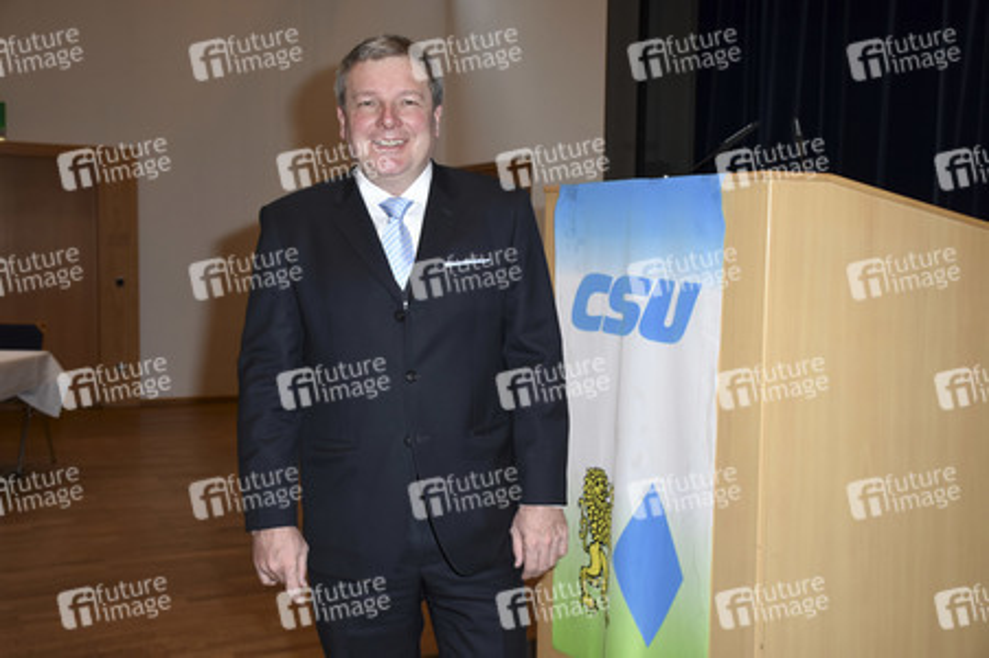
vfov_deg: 29.8
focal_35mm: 45
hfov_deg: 43.6
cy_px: 329
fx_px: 1235
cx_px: 494
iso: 640
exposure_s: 1/160
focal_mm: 30
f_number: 4.5
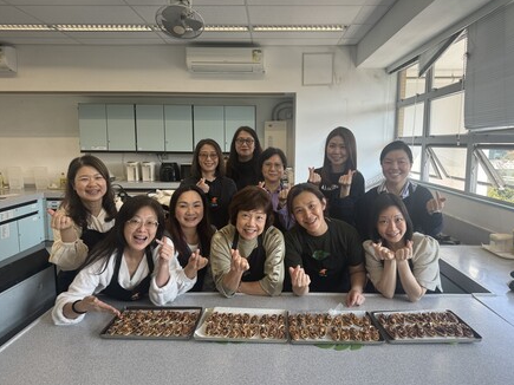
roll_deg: -2.0
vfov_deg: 54.9
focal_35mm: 25
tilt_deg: -8.7
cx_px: 264
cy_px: 188
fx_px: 371
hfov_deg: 69.4
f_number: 1.78
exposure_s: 1/241
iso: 80
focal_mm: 6.76
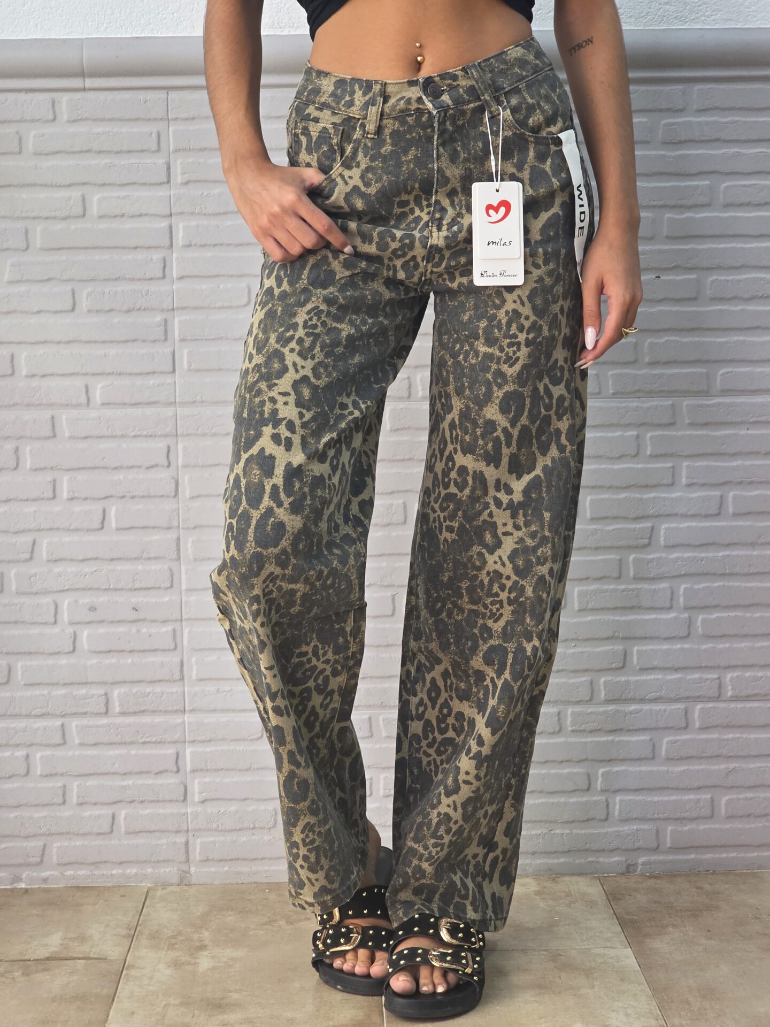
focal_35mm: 69
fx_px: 2046
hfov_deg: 21.3
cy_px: 514
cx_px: 385
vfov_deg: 28.2
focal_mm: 7.9
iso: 250
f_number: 2.4
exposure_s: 1/100
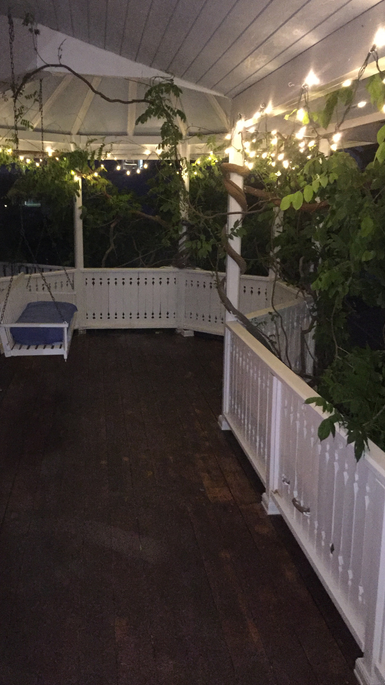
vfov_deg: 61.0
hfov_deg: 36.3
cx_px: 132
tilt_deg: -13.9
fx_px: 581
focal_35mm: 32
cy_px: 340
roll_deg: -0.1
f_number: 2.2
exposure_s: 1/16
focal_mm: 4.15
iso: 640
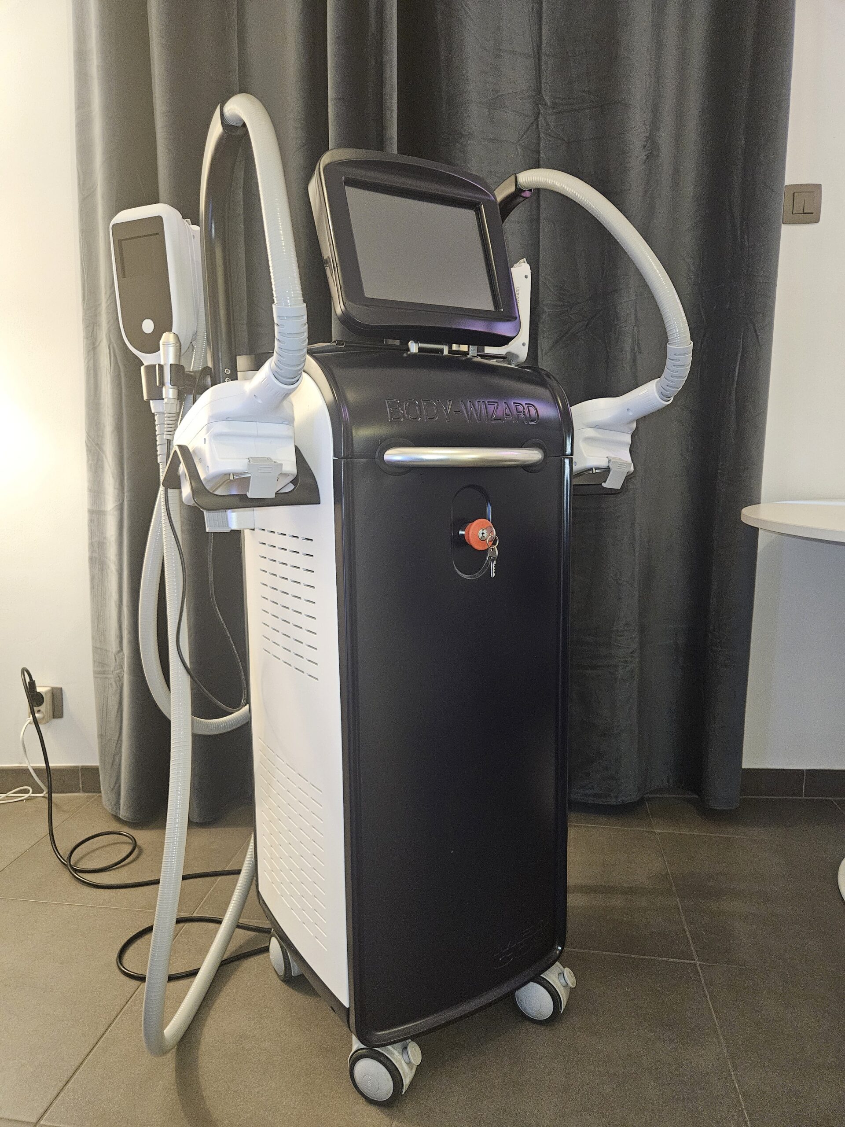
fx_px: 749
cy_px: 564
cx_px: 422
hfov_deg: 58.9
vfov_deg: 73.9
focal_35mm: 23
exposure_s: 1/50
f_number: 1.8
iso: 640
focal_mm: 5.4
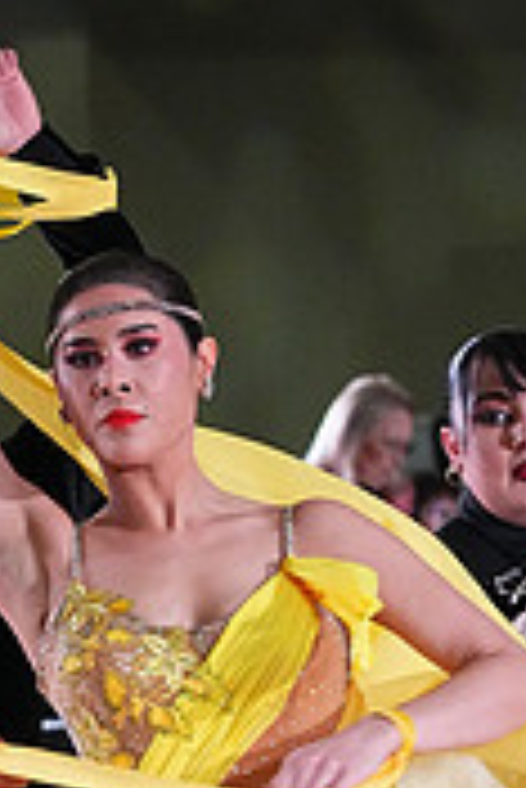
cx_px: -47
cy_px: 1040
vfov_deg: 4.8
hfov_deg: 3.2
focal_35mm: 430
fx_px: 9405
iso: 10000
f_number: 7.1
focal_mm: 130
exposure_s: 1/400
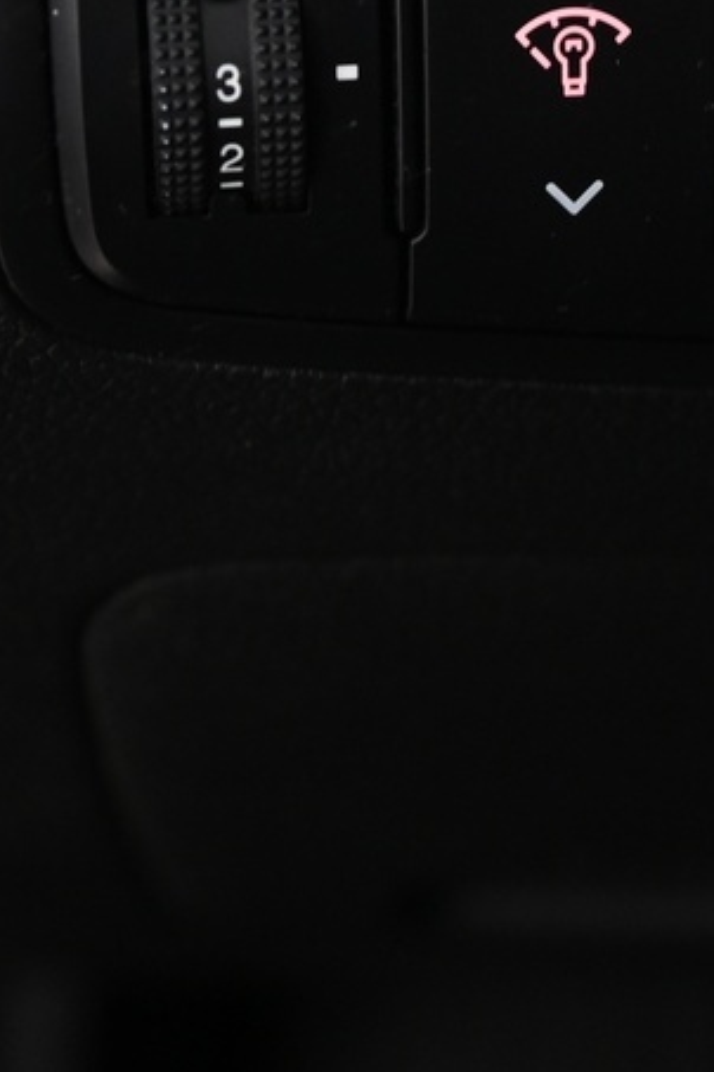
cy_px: 199
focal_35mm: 172
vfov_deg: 11.9
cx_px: 653
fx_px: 5117
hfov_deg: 8.0
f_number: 4
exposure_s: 1/15
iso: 2000
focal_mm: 48
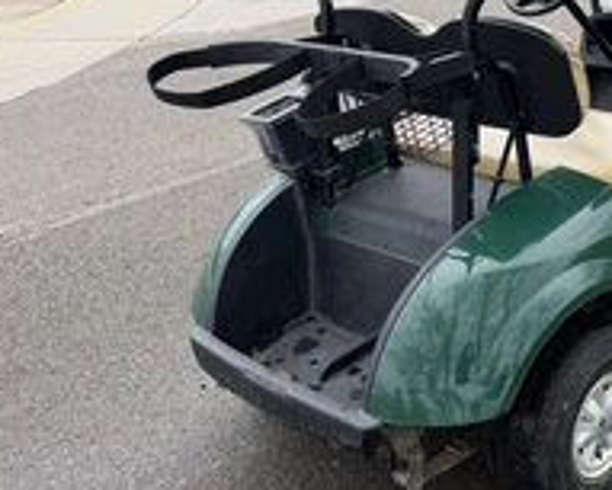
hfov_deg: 35.5
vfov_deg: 30.2
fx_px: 888
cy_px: 109
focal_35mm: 49
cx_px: 567
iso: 100
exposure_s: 1/1075
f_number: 1.78
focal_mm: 6.76
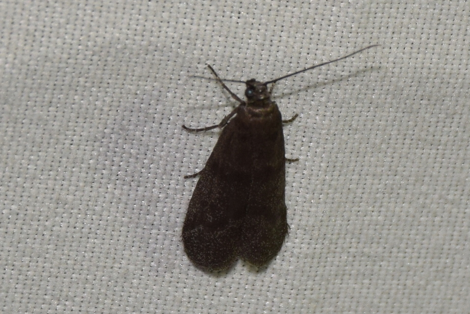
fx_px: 2744
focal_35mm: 210
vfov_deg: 6.6
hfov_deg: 9.8
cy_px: 157
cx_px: 235
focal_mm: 140
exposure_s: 1/160
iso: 400
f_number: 10
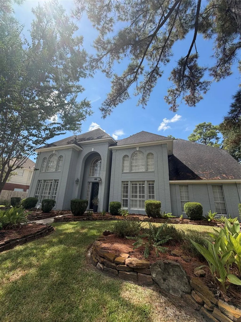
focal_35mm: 14
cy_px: 161
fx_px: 130
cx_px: 120
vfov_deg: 102.1
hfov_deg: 85.7
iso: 32
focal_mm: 2.22
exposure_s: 1/770
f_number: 2.2
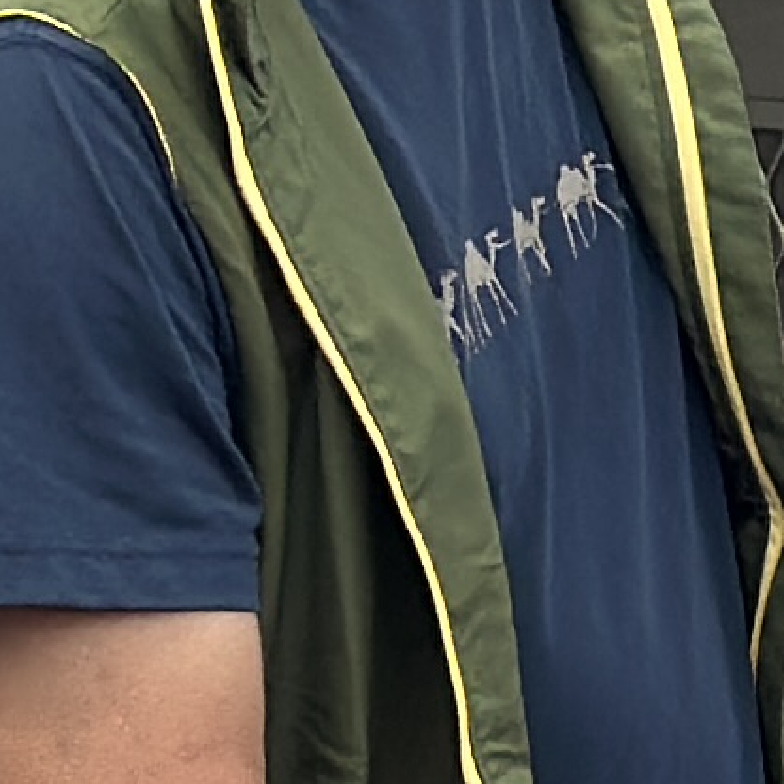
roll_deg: -0.4
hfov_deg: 4.2
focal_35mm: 411
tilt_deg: +0.3
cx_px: 1551
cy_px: -371
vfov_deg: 4.2
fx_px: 10531
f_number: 1.78
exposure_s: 1/1695
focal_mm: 6.86
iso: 80
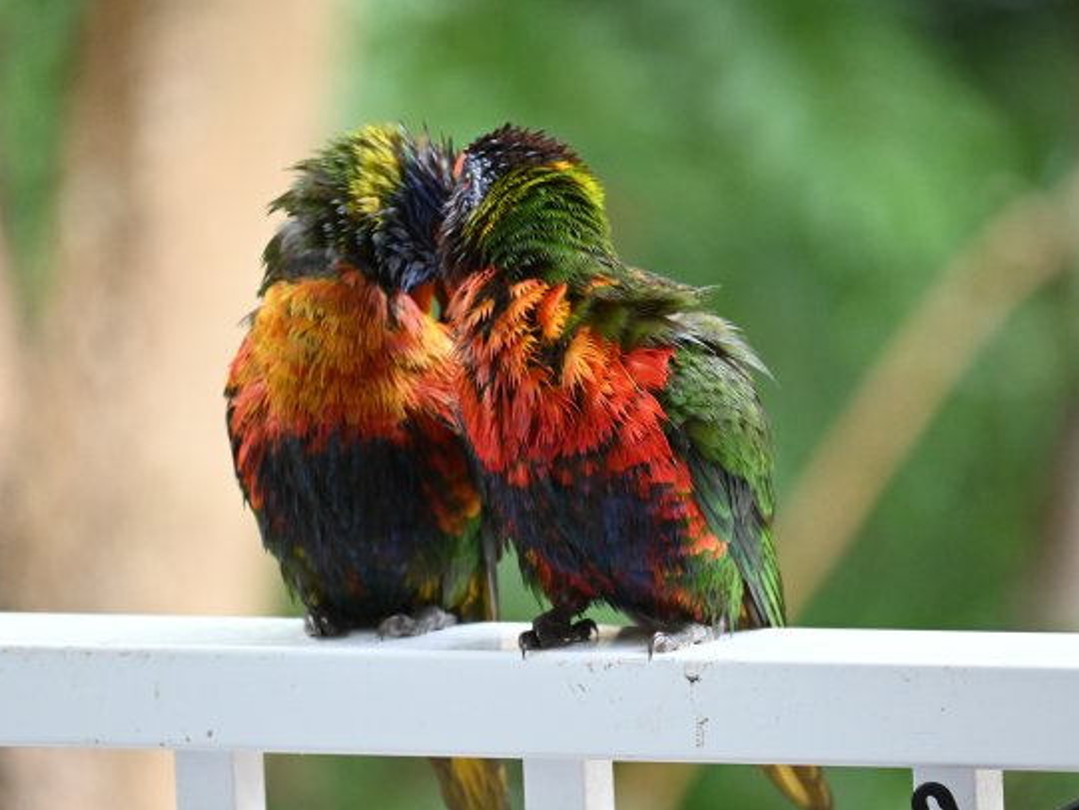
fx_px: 12720
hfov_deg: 4.9
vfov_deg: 3.6
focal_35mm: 408
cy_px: 405
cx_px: 562
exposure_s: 1/125
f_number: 6.3
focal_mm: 250
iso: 3600
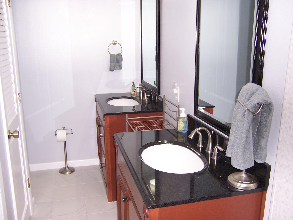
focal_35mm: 33
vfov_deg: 42.9
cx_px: 146
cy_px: 110
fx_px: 279
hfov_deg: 55.4
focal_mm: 5.5
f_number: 2.8
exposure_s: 1/60
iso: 80
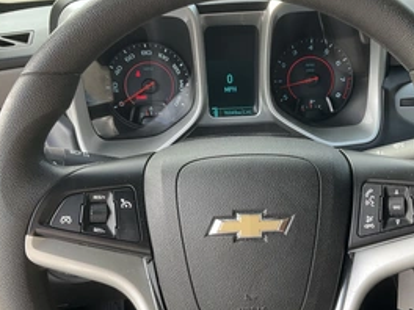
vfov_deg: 32.8
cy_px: 171
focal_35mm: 44
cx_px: 265
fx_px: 526
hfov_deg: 42.5
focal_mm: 3
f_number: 1.8
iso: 32
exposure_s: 1/122
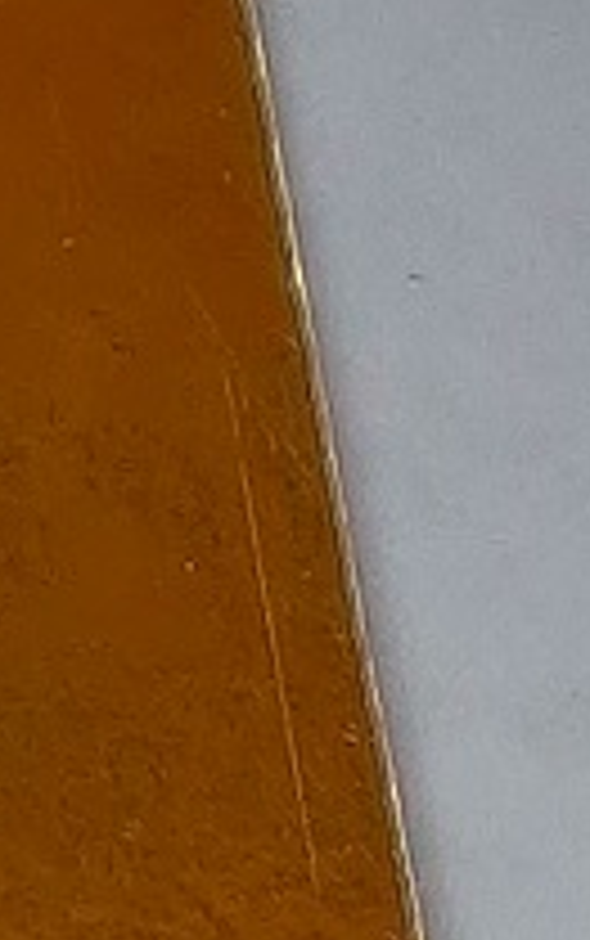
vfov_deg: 12.3
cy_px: 70
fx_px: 4339
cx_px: -1455
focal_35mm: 169
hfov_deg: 6.7
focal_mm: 4.25
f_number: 1.7
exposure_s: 1/145
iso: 100
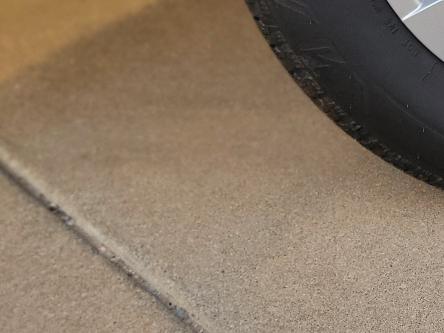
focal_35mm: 82
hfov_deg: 21.8
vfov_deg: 15.9
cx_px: 551
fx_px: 1052
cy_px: -219
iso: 25
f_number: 1.8
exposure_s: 1/120
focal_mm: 6.7
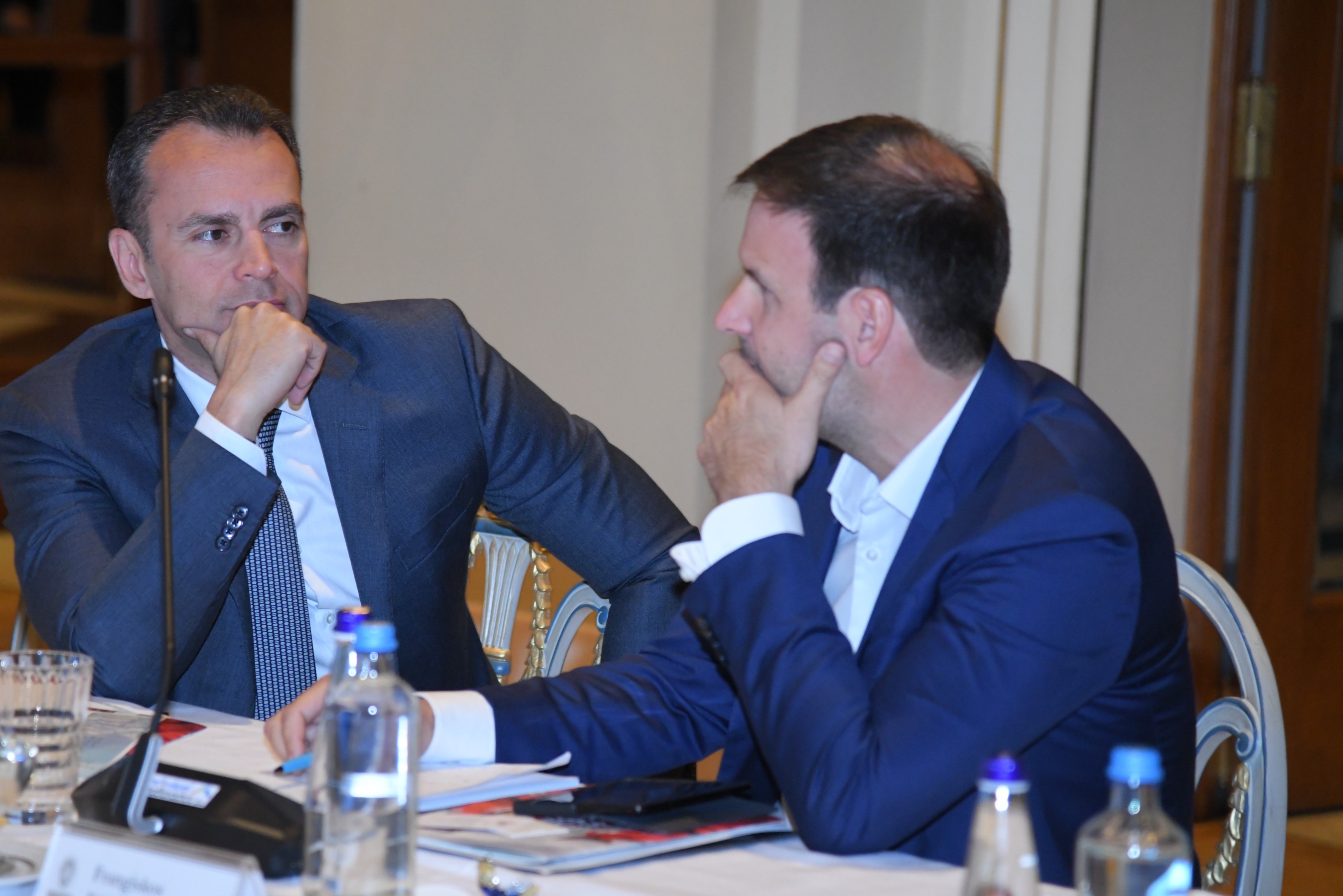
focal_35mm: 147
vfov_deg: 9.3
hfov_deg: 14.0
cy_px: 424
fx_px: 5484
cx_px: 543
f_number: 4
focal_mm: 120
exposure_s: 1/250
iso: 4000
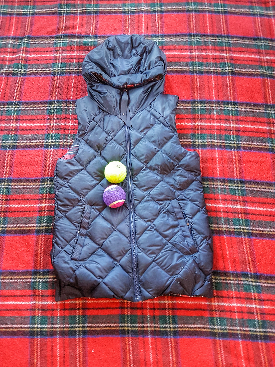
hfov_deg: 53.1
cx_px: 138
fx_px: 275
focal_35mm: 26
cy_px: 184
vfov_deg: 67.3
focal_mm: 4.2
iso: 200
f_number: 1.7
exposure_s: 1/10
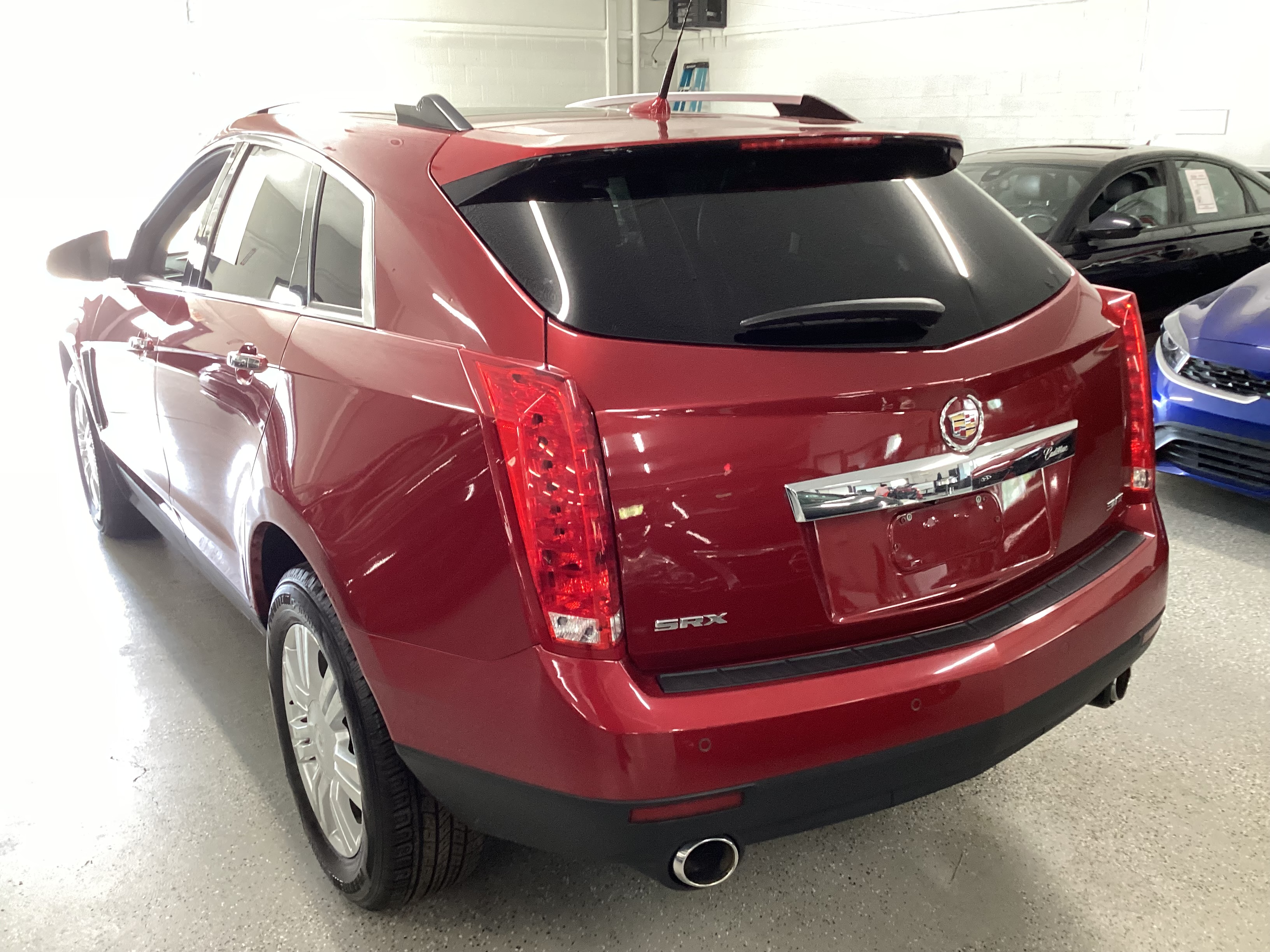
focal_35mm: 31
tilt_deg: -18.3
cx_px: 635
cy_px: 476
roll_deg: -0.9
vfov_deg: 45.4
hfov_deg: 58.4
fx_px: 1137
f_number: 2.4
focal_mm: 3.3
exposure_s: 1/50
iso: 200
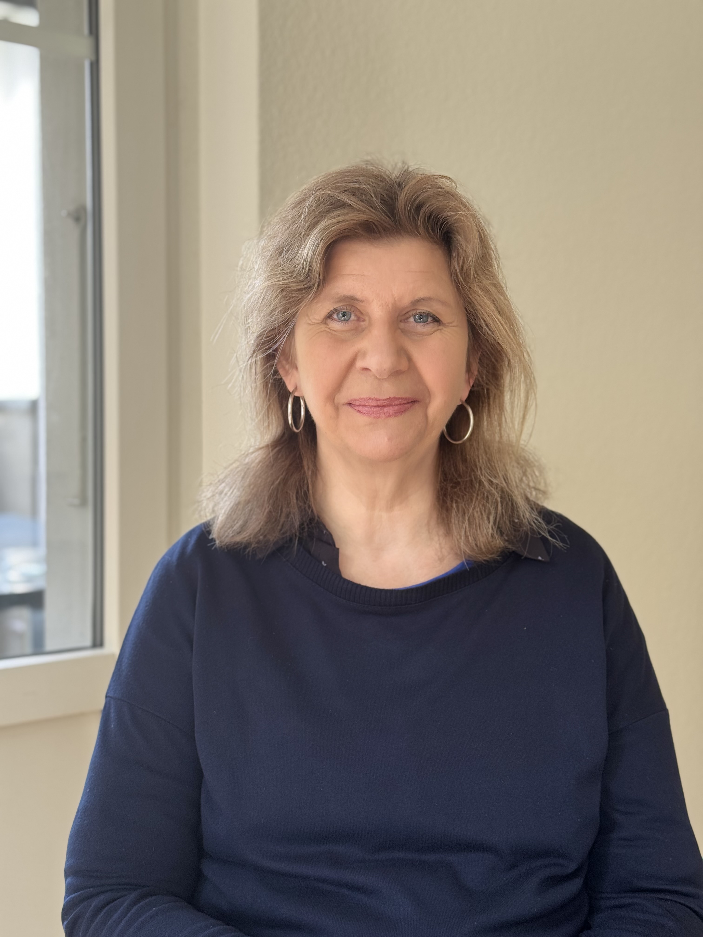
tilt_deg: -2.6
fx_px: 1300
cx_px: 352
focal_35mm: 48
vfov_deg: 39.7
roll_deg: -0.1
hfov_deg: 30.3
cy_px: 468
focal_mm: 6.76
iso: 100
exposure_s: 1/97
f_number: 1.78
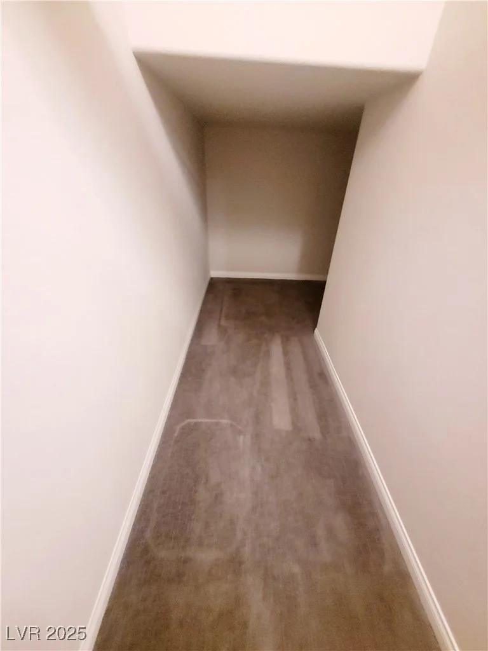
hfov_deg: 89.9
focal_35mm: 13
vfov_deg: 106.2
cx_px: 244
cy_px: 326
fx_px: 244
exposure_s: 1/24
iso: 1000
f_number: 2.2
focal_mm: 1.74
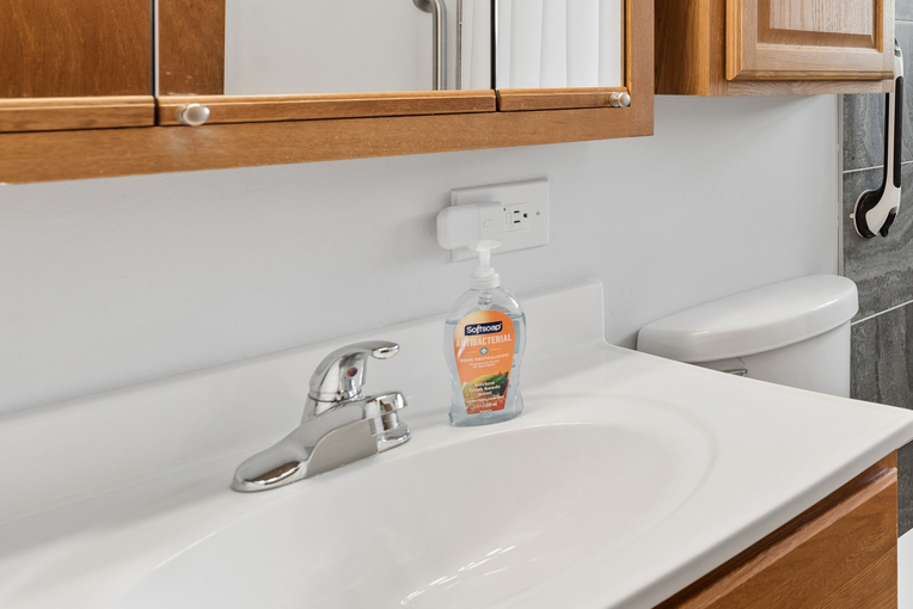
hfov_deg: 43.6
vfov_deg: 35.1
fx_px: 913
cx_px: 956
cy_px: 76
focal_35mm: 36
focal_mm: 17
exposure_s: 1/15
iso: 200
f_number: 8
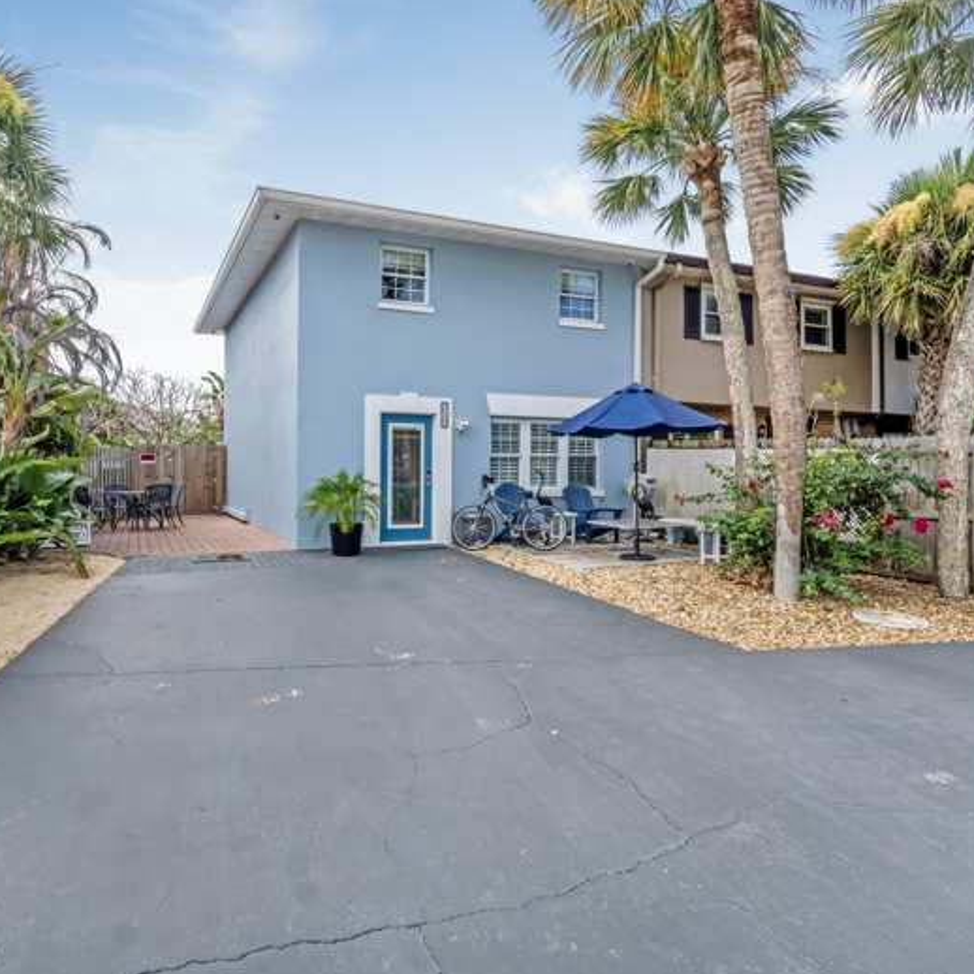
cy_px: 495
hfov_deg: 70.2
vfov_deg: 70.5
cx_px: 427
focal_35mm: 22
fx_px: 689
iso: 250
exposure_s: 1/4000
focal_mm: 11
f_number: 9
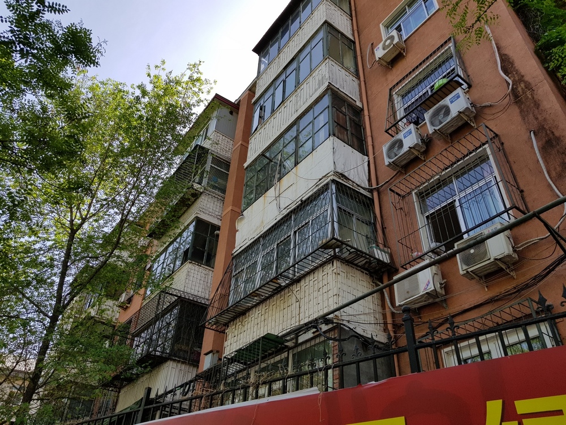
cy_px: 212
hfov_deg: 67.3
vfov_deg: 53.1
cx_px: 283
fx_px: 425
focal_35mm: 26
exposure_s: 1/1368
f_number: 1.7
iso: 40
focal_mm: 4.2
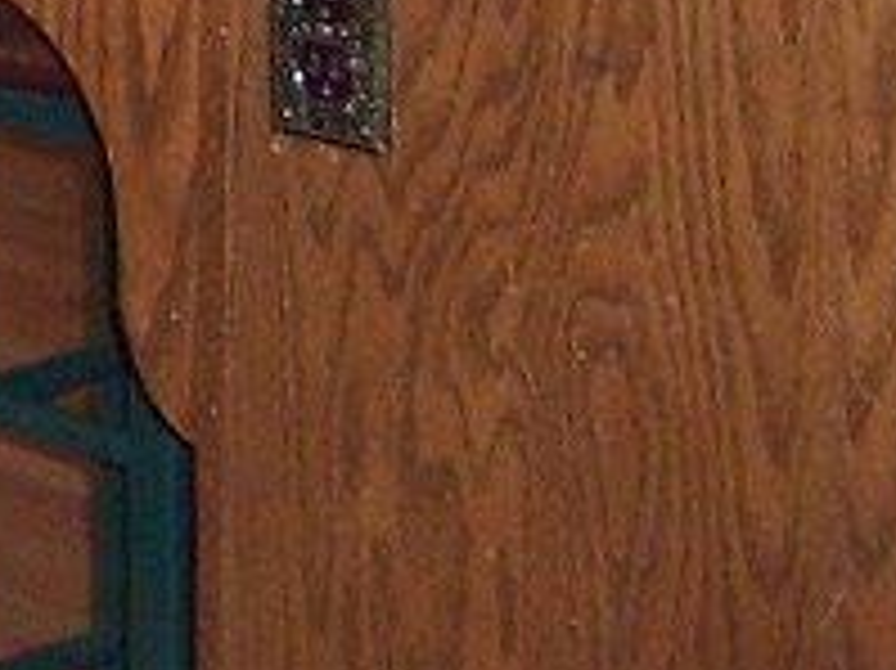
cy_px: -949
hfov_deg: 8.5
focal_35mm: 199
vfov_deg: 7.0
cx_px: -1679
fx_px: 5148
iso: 140
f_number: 2.8
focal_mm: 5.5
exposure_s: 1/60
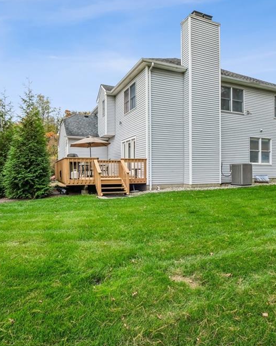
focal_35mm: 22
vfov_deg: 75.0
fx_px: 225
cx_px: 146
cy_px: 168
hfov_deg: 63.1
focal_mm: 10
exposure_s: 1/180
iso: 400
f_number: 8
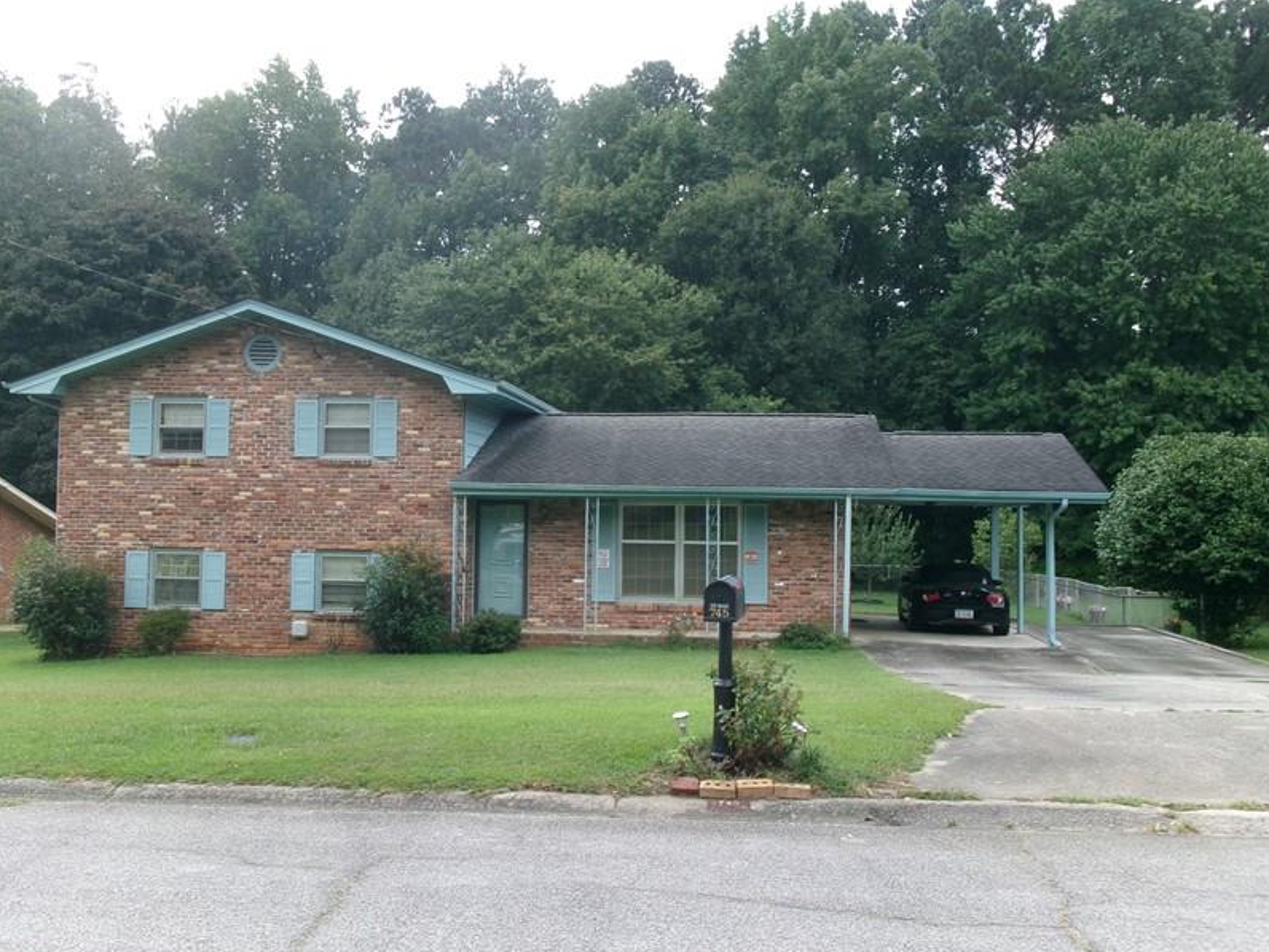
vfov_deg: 39.6
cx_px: 583
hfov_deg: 51.3
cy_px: 429
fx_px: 1320
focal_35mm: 36
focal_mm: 5.1
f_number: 10.8
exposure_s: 1/38
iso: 100
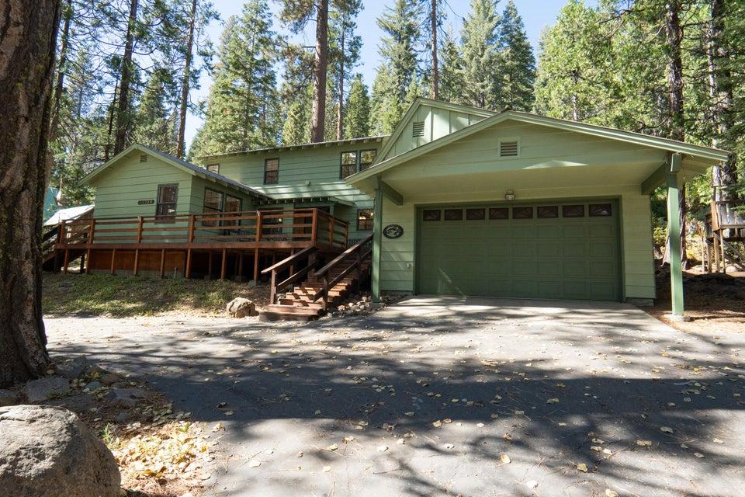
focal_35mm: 18
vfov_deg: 67.4
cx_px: 372
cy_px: 248
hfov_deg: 90.0
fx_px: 372
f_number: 6.3
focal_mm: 12
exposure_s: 1/500
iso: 800
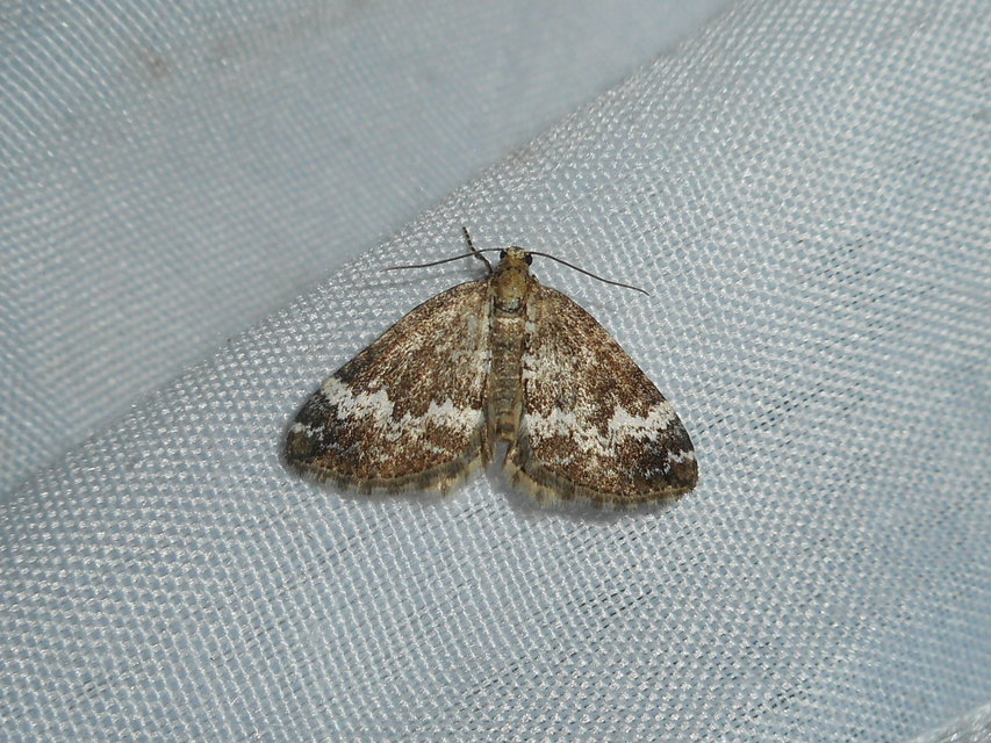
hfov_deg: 54.0
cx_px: 496
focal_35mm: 34
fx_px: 974
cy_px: 372
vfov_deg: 41.8
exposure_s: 1/30
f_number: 11.9
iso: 80
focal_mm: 6
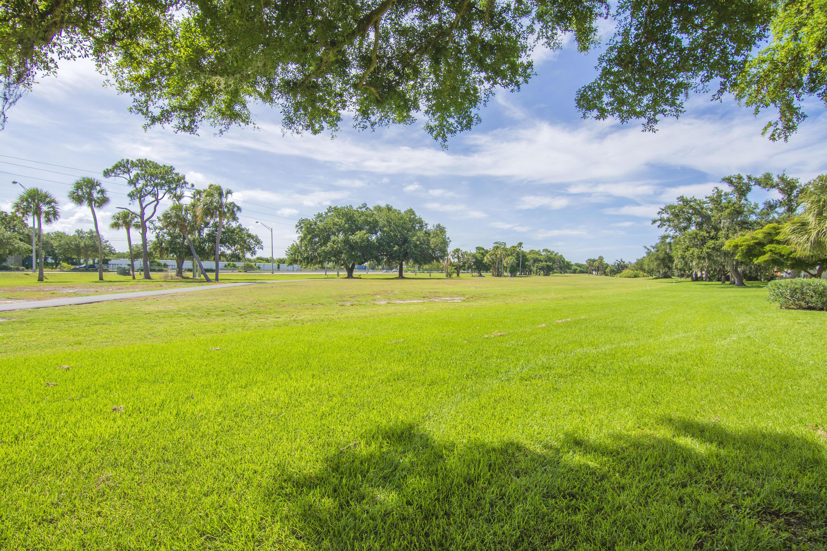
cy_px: 276
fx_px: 379
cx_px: 414
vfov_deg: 72.1
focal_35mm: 16
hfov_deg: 95.0
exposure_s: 1/500
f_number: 8
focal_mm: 11
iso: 180
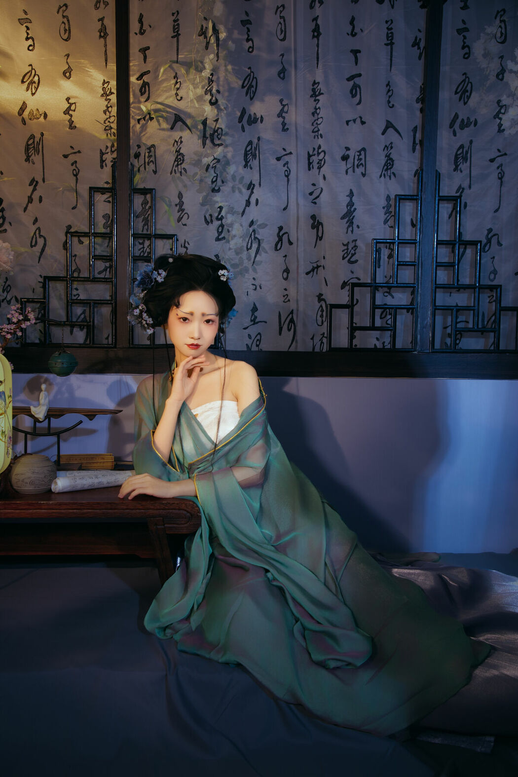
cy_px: 388
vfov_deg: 55.8
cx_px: 259
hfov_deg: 38.9
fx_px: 734
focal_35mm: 34
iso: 400
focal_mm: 35
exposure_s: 1/125
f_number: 4
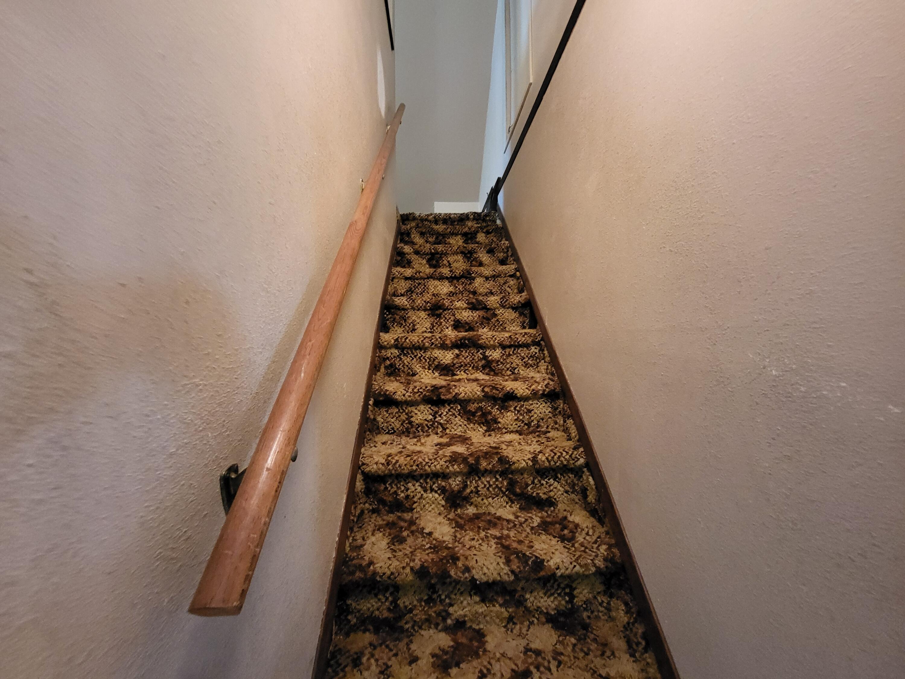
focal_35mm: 13
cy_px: 340
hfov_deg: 106.2
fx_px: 340
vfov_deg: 89.9
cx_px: 452
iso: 800
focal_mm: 1.74
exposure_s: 1/24
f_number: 2.2
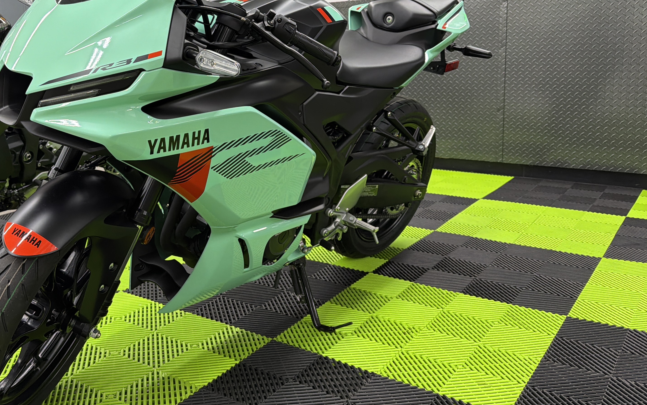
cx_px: 213
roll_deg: +2.5
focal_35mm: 36
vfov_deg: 35.0
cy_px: 136
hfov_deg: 52.9
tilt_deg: -9.0
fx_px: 635
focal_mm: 6.76
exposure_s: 1/60
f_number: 1.78
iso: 200
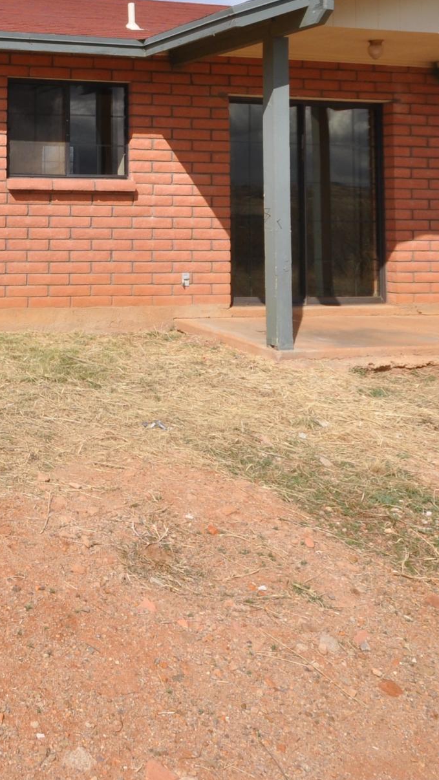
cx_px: -92
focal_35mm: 39
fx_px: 807
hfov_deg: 26.8
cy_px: 154
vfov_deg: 48.6
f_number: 10
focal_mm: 10
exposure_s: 1/500
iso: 200
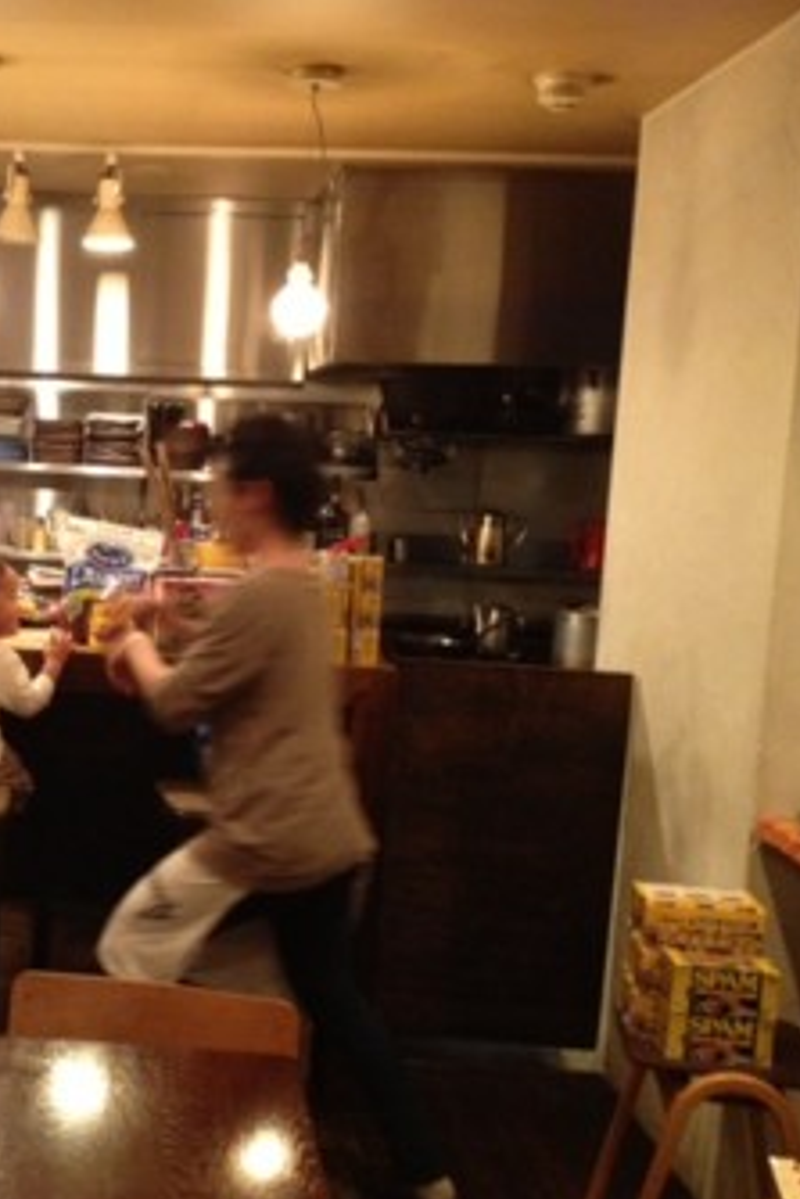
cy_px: 600
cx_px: 43
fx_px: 1632
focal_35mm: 49
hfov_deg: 26.4
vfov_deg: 40.3
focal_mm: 4.28
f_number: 2.4
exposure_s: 1/17
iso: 400
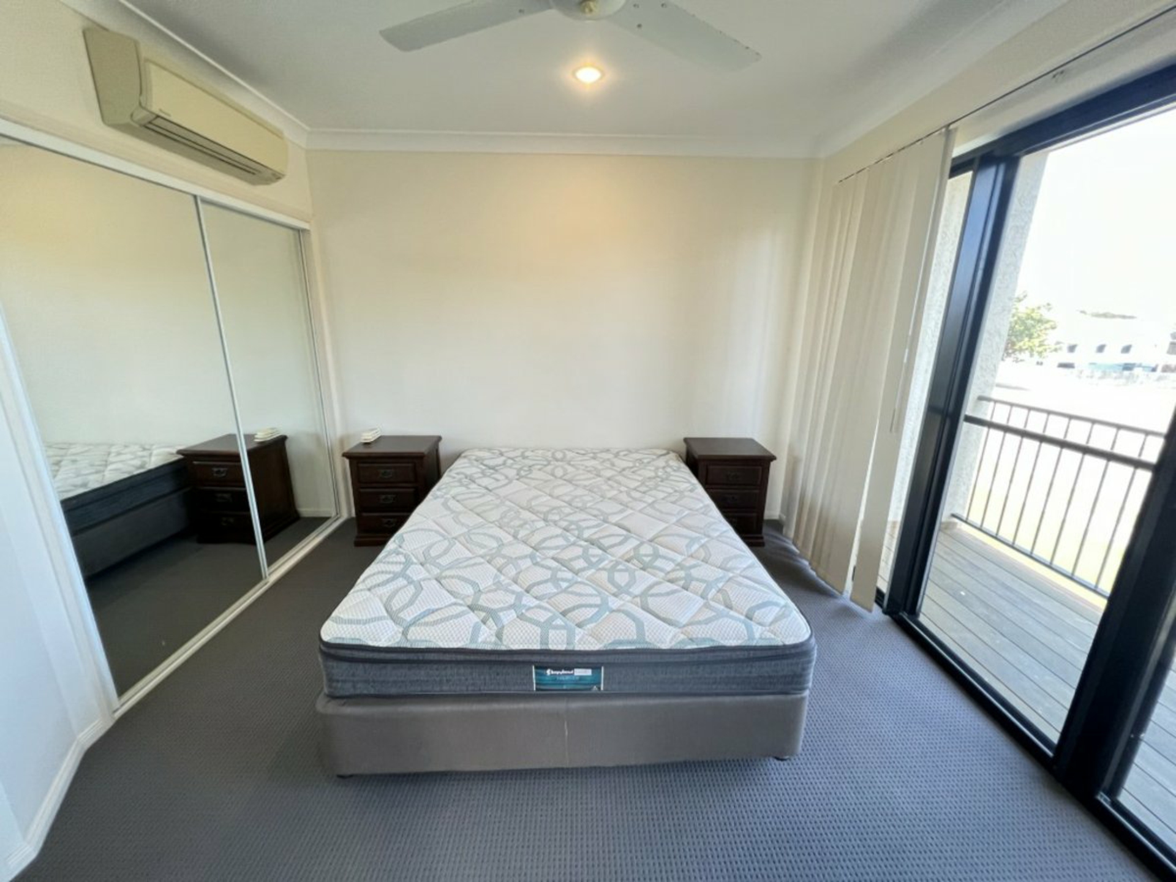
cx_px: 588
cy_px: 441
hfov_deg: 106.2
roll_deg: -0.3
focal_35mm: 13
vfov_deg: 89.9
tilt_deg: -14.8
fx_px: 442
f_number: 1.8
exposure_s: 1/99
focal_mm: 1.57
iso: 200
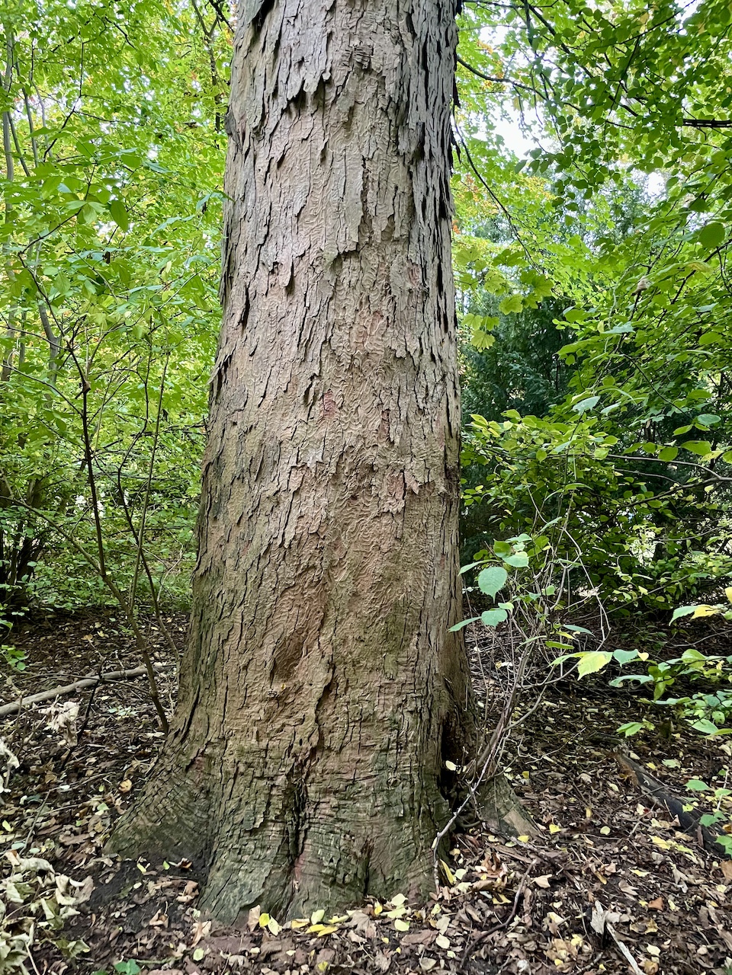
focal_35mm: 26
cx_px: 366
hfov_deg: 53.1
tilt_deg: +4.5
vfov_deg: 67.3
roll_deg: -2.0
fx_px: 733
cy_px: 488
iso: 640
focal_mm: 4.2
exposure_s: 1/30
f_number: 1.6
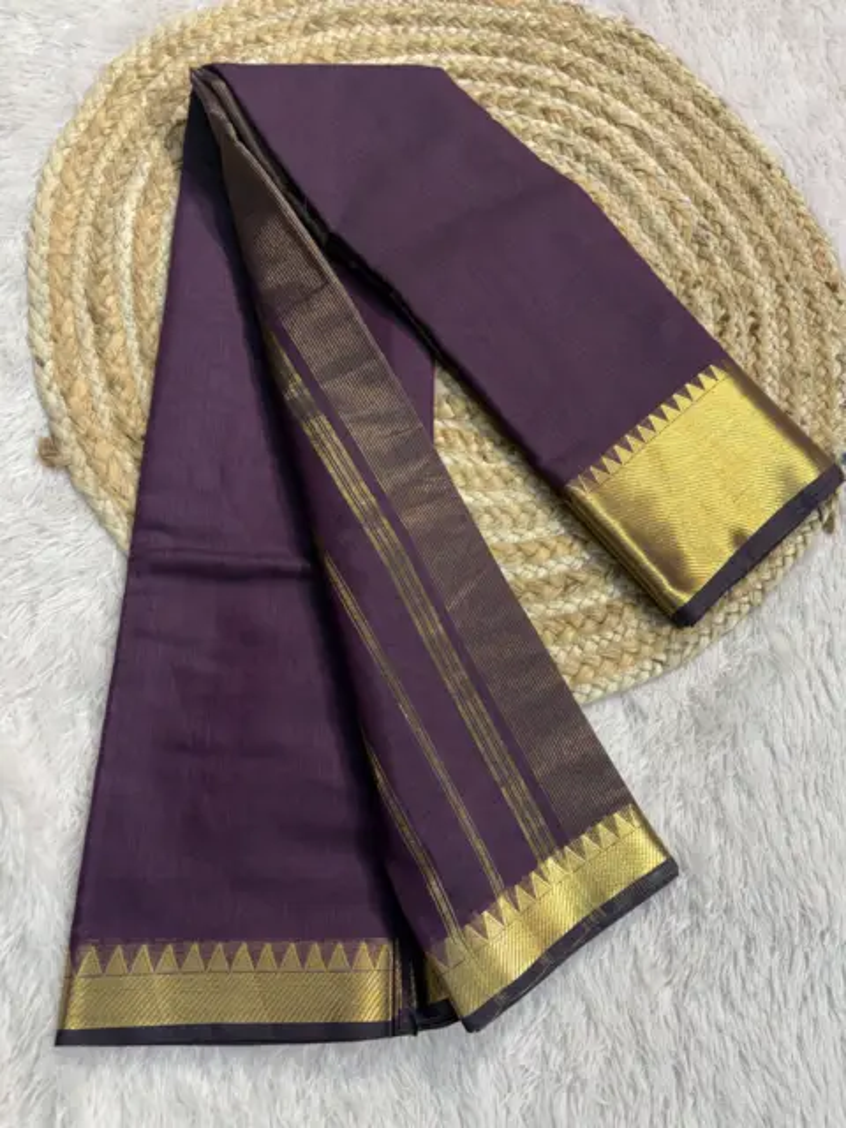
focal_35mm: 26
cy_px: 564
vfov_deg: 67.3
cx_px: 423
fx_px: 847
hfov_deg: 53.1
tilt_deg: -69.6
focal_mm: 5.96
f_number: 1.6
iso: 64
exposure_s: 1/100
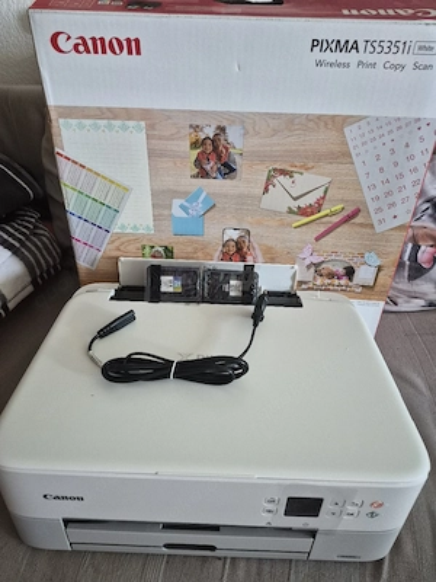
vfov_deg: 73.9
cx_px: 218
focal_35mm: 23
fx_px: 386
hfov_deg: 58.9
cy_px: 291
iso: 1000
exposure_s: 1/100
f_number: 1.8
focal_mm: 5.4
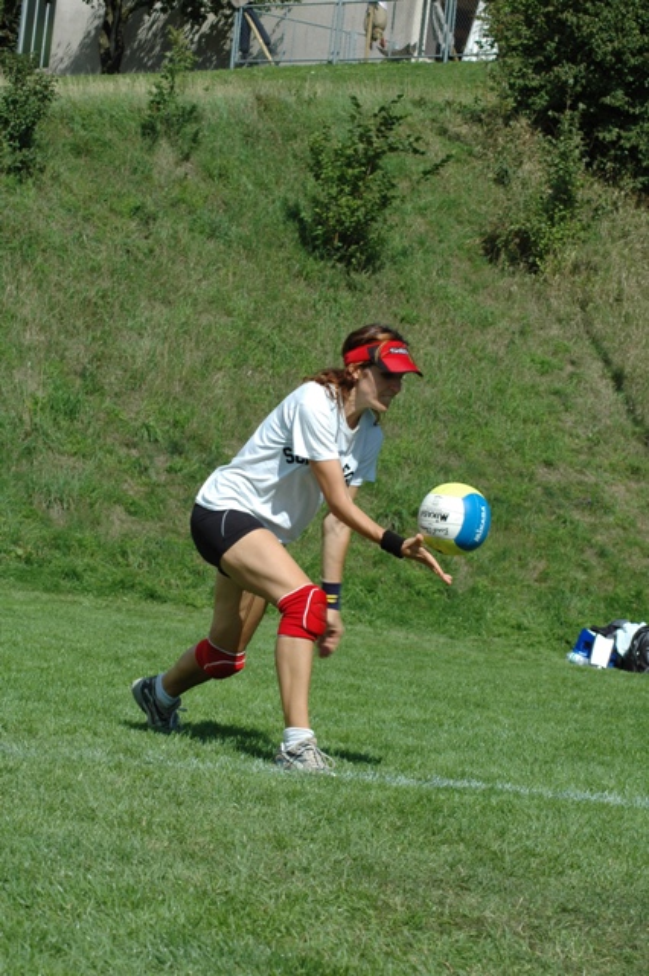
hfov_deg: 11.7
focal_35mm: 117
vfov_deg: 17.5
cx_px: 324
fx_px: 3167
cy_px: 488
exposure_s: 1/400
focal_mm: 78
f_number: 10
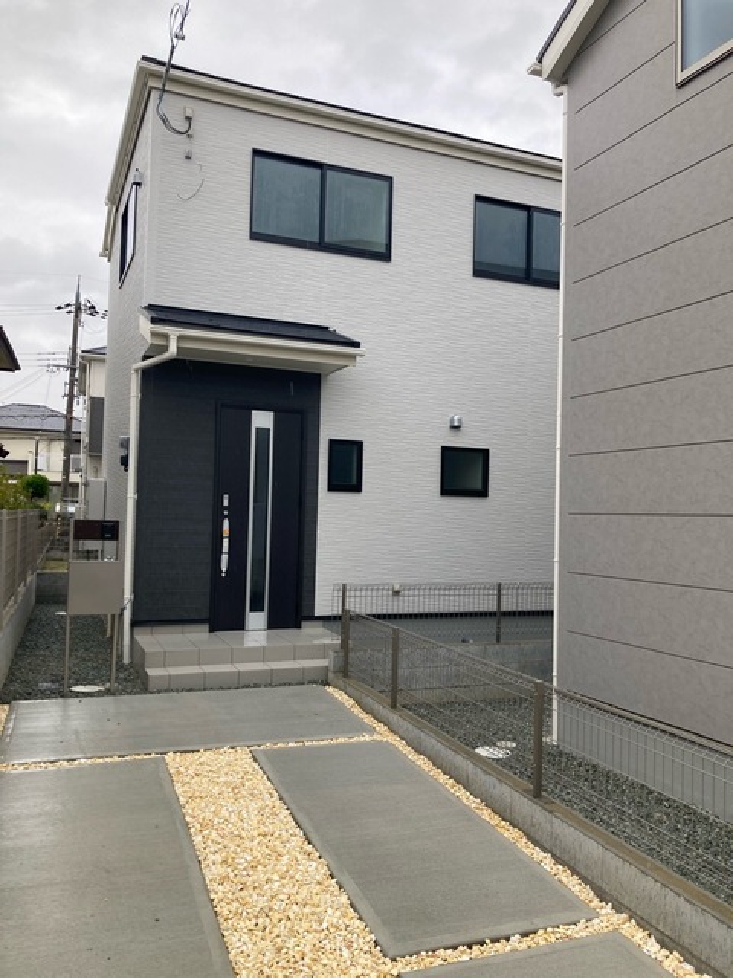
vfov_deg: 63.4
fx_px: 791
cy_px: 489
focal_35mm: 28
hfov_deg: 49.7
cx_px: 366
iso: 32
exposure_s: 1/121
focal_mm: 3.99
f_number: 1.8
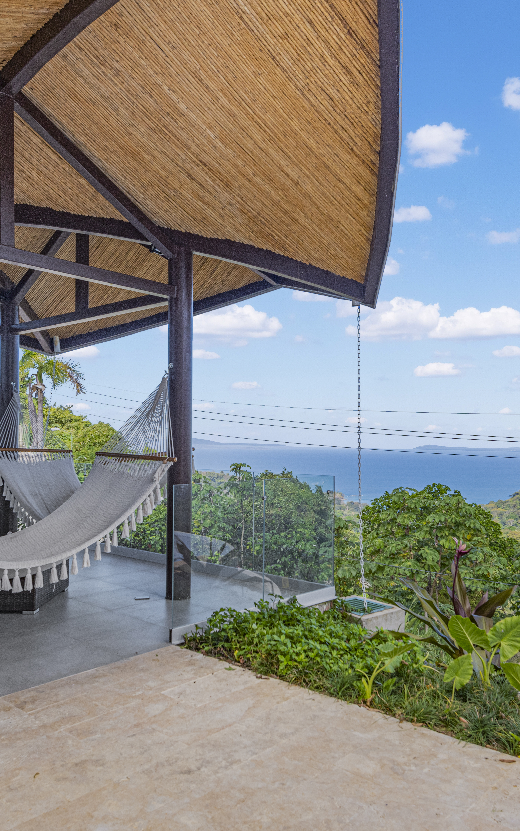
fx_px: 612
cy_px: 428
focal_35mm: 27
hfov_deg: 45.9
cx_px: 293
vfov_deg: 68.4
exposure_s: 1/400
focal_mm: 16
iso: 125
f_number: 6.3
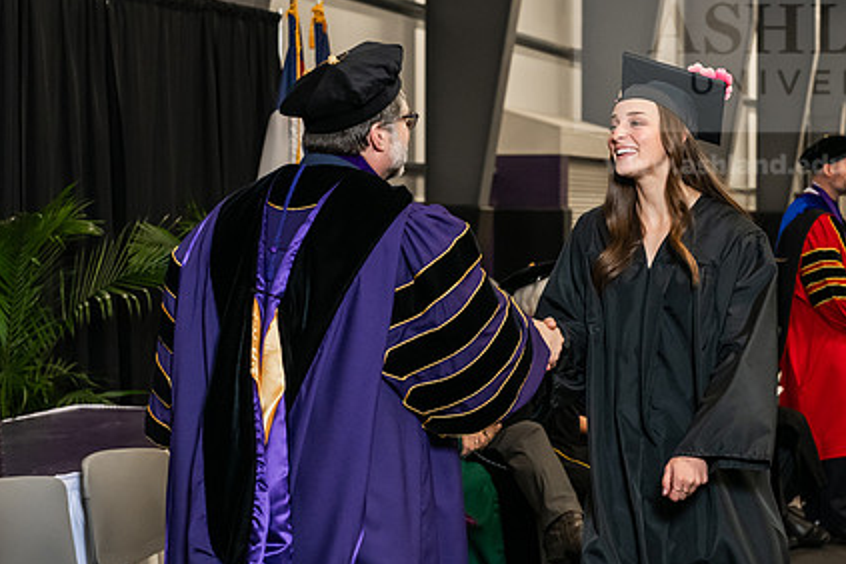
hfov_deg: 23.9
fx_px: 1997
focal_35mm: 85
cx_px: 514
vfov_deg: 16.1
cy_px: 207
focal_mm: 62
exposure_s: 1/200
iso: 2500
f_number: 5
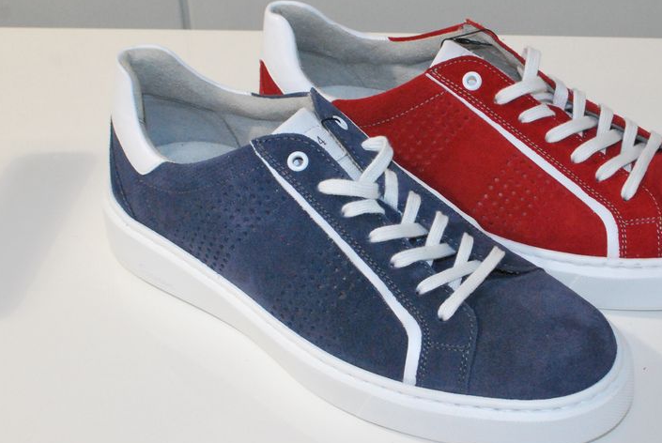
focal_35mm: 61
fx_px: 1123
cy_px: 186
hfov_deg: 32.7
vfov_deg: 22.3
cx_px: 406
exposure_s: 1/200
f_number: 10
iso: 1600
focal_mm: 24
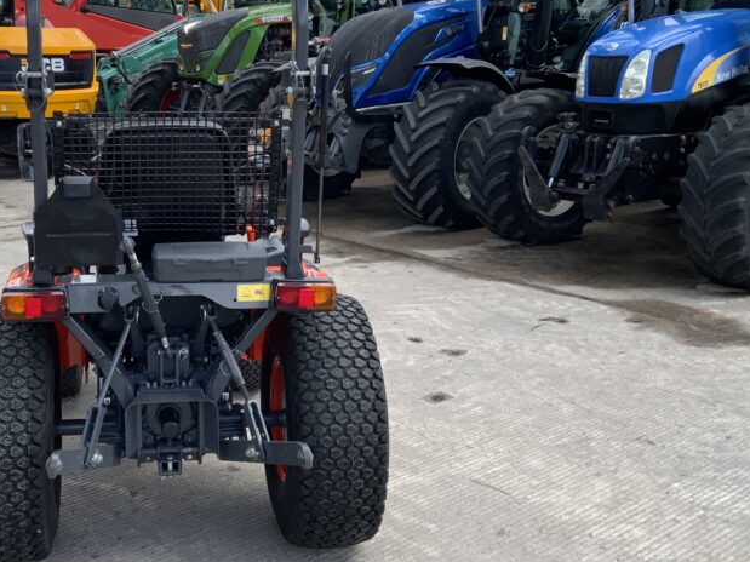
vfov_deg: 30.1
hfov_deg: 39.0
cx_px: 229
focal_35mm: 48
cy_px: 205
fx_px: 1040
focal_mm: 3
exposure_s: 1/855
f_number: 1.8
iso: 16
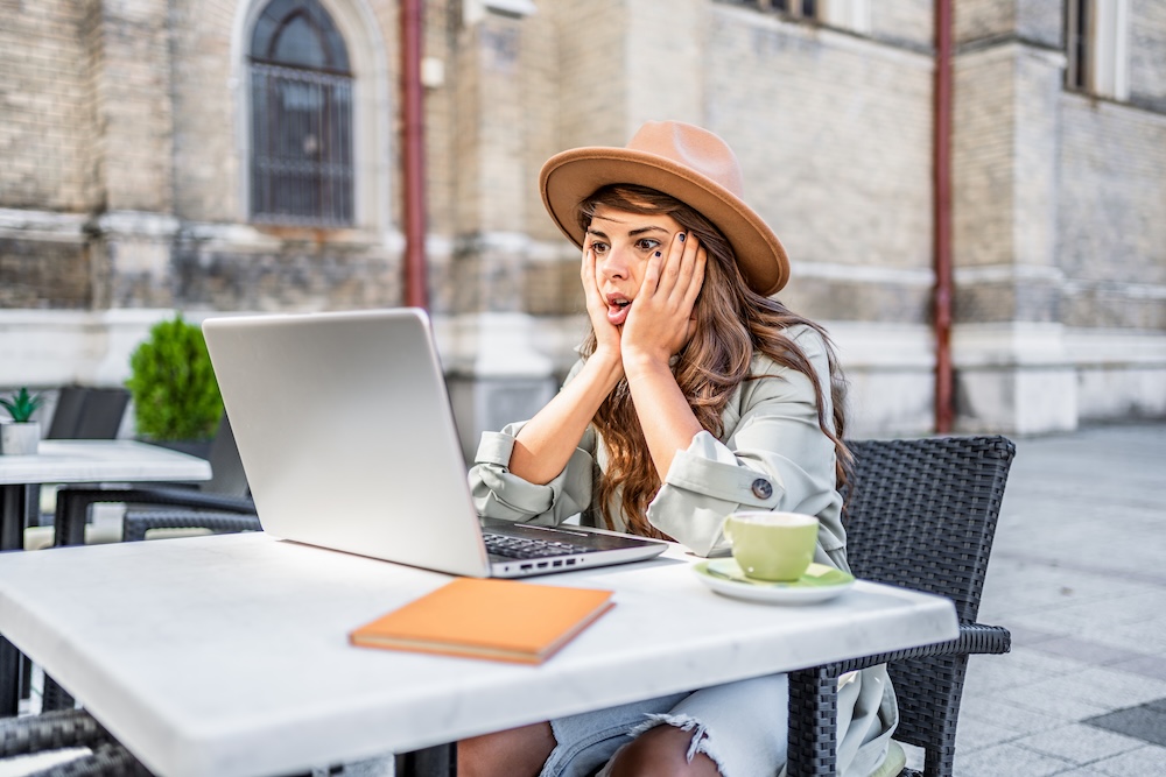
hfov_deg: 54.4
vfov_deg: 37.9
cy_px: 388
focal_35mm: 35
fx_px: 1134
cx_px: 583
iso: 100
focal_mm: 35
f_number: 1.8
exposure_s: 1/500
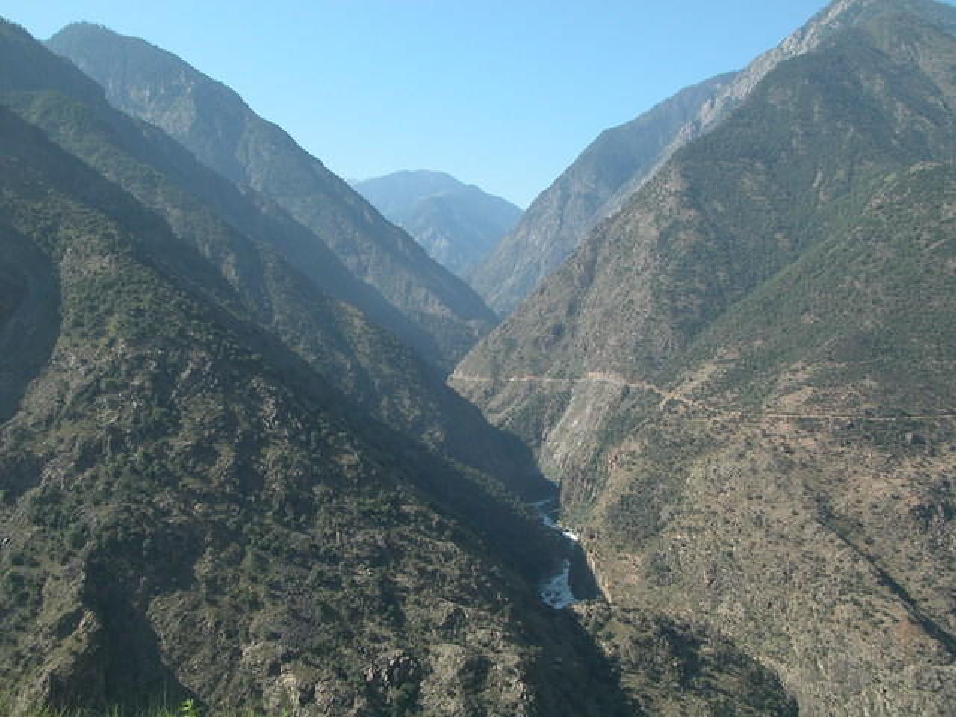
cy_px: 358
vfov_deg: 40.7
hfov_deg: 52.6
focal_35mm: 35
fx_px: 967
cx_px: 478
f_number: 5.6
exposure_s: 1/271
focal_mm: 8.9
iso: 100
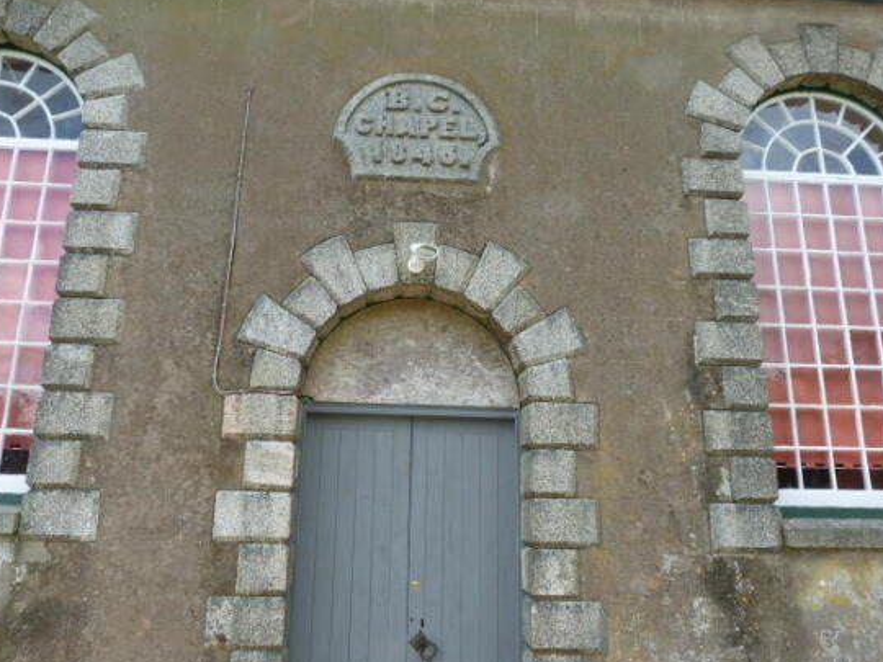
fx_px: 689
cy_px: 323
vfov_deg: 51.3
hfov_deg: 65.3
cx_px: 426
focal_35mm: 27
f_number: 4
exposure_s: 1/200
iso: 80
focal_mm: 4.5
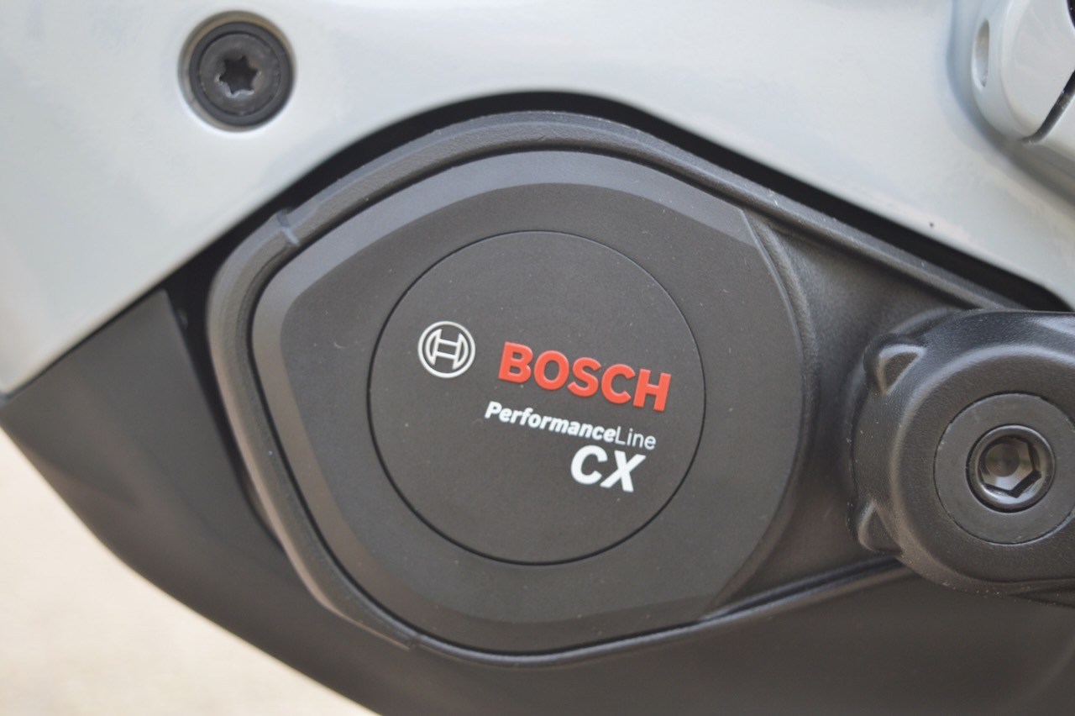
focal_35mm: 60
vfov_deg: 22.6
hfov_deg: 33.4
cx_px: 538
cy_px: 358
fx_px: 1791
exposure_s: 1/60
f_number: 5.6
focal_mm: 40
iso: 400
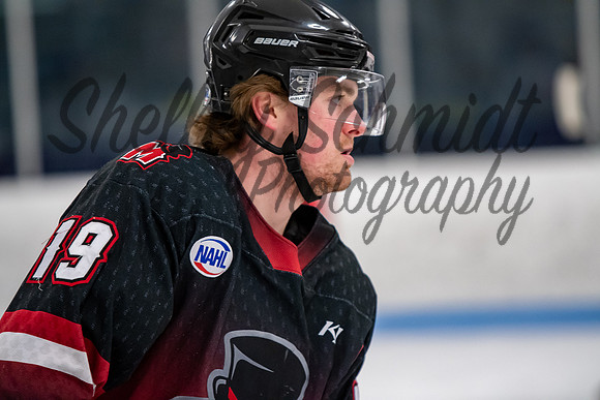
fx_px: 5001
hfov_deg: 6.9
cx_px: 300
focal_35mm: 300
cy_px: 200
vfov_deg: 4.6
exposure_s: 1/800
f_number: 2.8
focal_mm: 200
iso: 2500
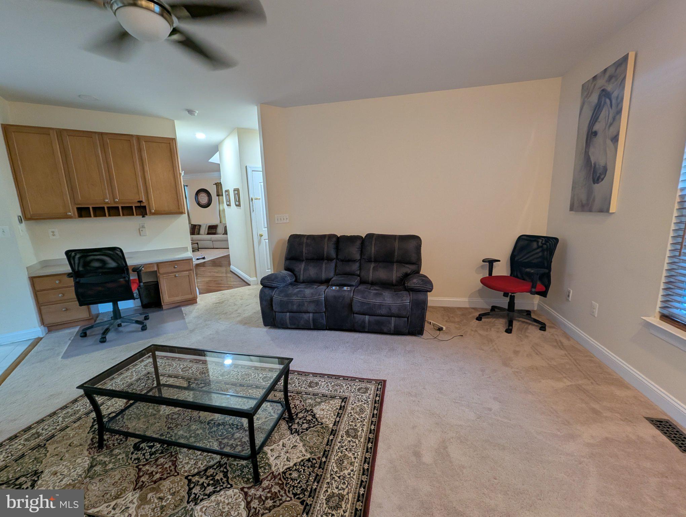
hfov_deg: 106.1
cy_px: 258
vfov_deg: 90.1
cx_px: 343
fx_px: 258
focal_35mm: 13
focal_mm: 1.95
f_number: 2.2
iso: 110
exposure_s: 1/23.8
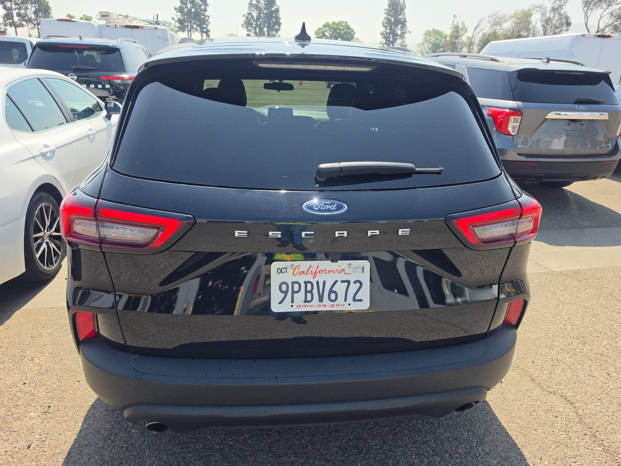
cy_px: 233
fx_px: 413
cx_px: 310
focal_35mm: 23
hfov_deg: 73.9
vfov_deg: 58.9
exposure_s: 1/5605
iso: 64
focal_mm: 6.5
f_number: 1.4
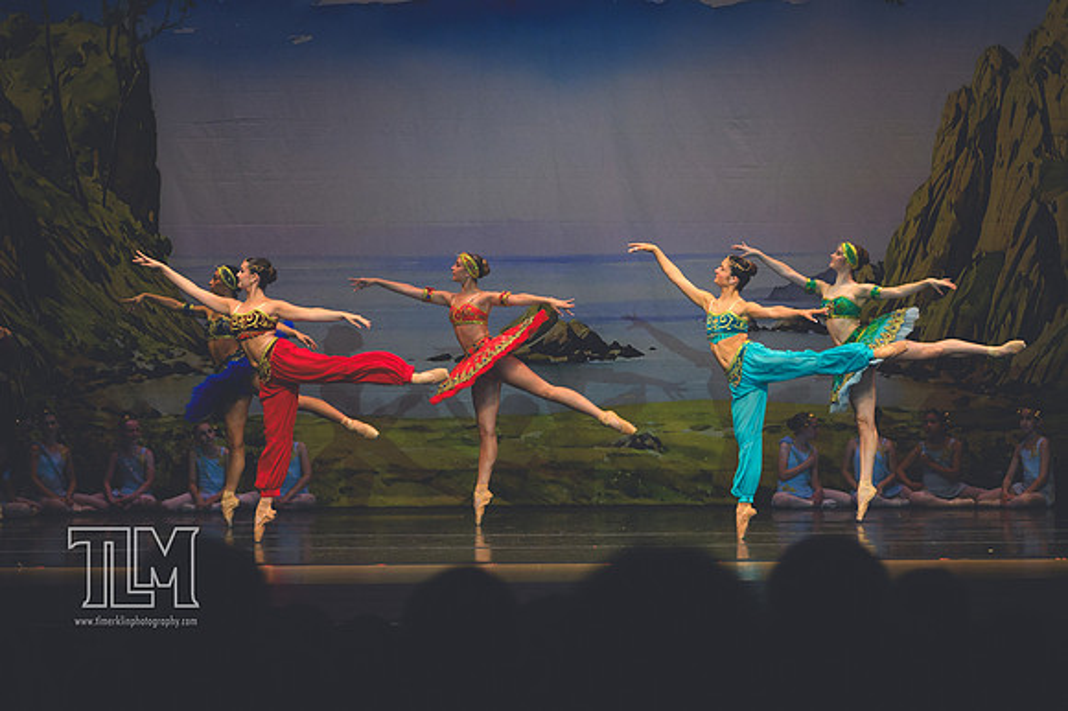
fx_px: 4614
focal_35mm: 156
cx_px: 469
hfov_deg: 13.2
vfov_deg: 8.8
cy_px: 429
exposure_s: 1/500
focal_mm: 82
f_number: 2.8
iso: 800
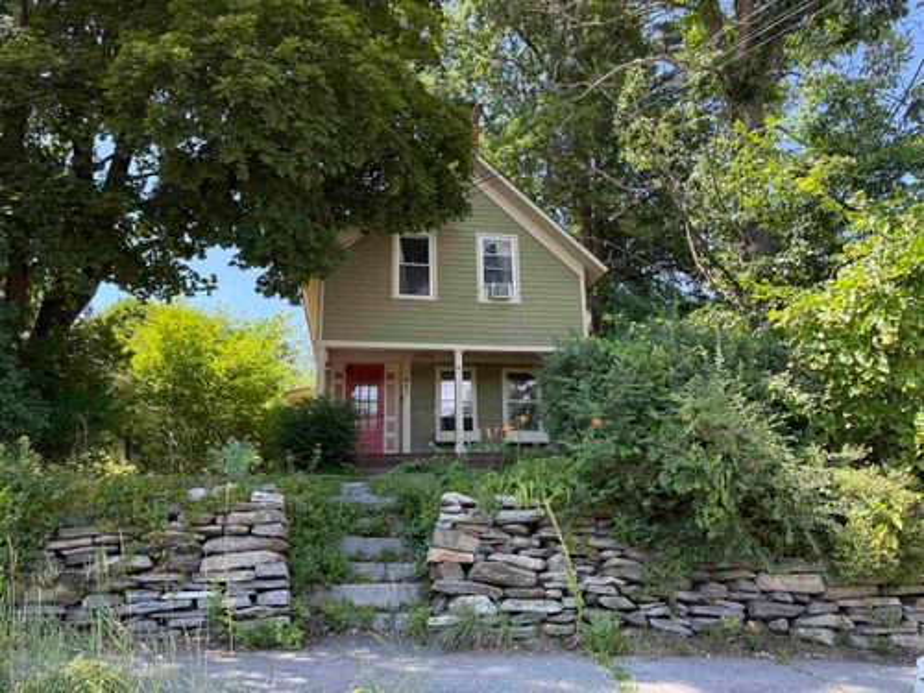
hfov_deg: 71.6
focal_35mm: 24
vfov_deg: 56.8
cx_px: 462
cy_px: 346
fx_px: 641
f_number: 1.78
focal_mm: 6.76
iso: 100
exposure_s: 1/689
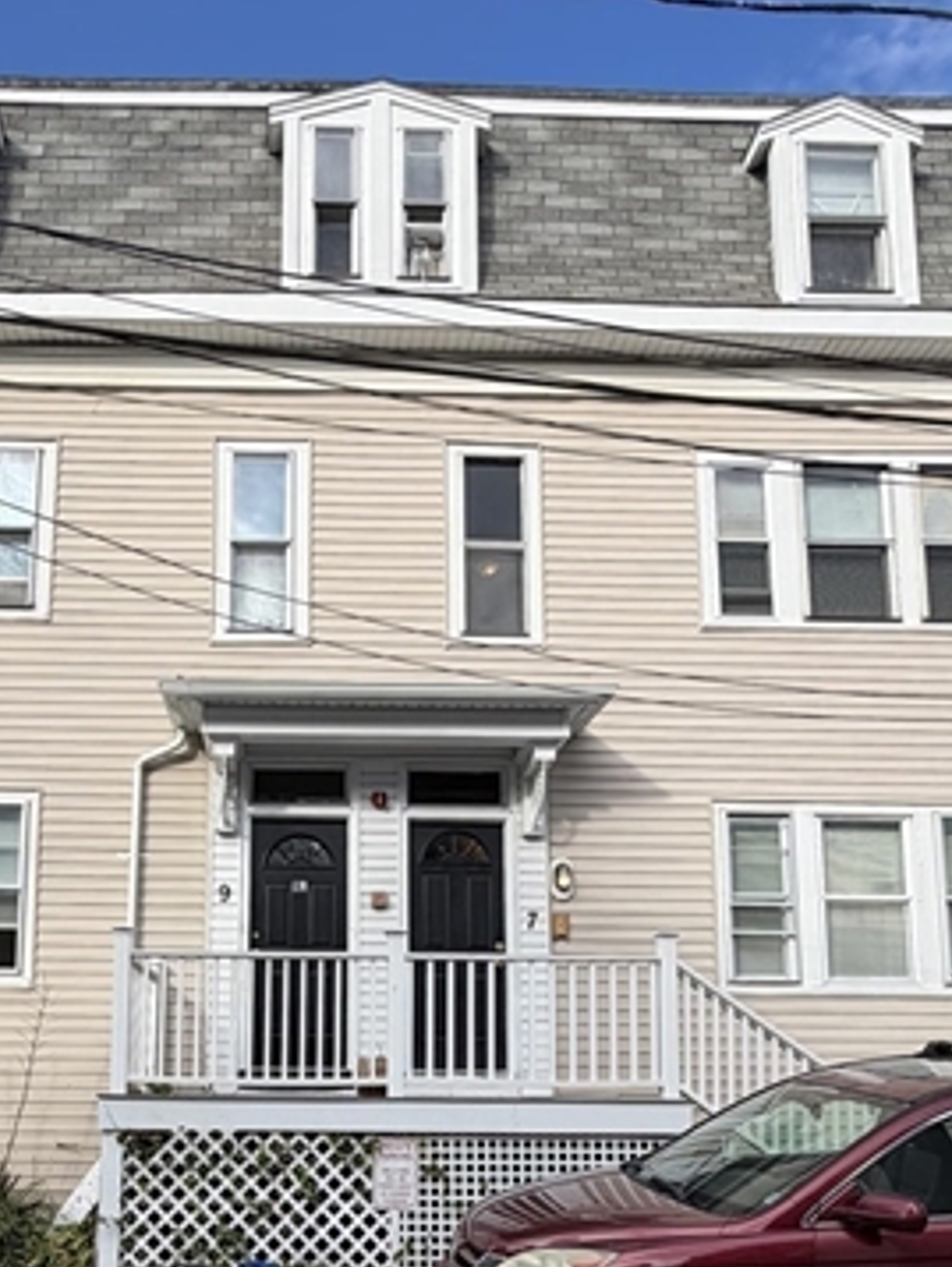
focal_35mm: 30
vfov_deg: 56.5
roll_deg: -2.0
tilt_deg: +9.5
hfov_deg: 46.0
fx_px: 1099
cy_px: 973
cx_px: 308
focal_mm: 2.22
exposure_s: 1/770
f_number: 2.2
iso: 32
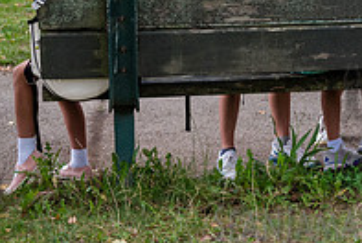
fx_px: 1480
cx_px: 351
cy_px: -87
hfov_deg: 13.8
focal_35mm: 147
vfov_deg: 9.2
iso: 1000
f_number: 5
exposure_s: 1/160
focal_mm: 50
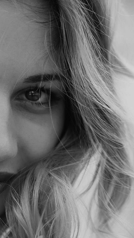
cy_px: 161
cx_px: 51
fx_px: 1334
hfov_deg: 5.8
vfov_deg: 10.2
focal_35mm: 211
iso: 100
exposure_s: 1/200
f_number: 3.2
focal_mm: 100
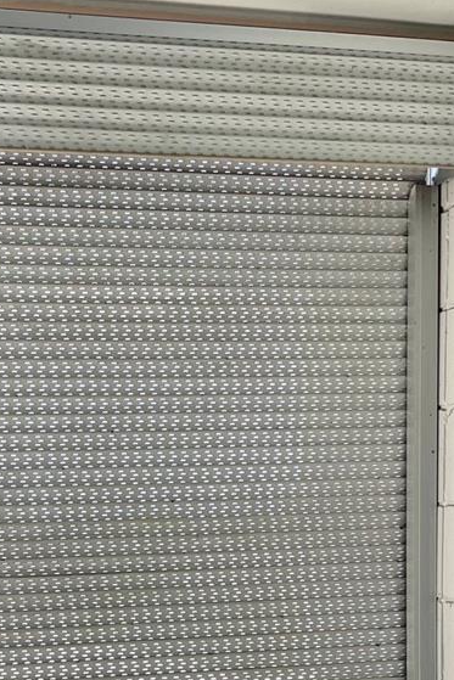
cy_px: 630
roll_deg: +2.4
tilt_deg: -4.7
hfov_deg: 22.5
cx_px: 4
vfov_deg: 32.5
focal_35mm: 58
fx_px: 1096
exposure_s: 1/337
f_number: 1.6
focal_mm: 4.2
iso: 32
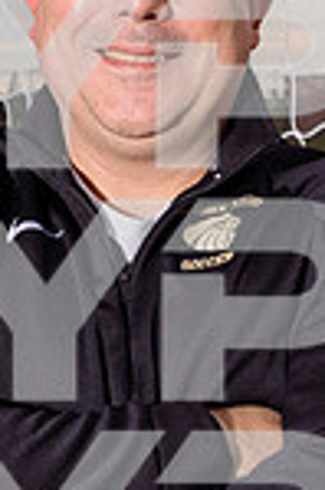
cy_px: 303
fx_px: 1439
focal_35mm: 106
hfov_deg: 12.9
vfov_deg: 19.3
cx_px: 125
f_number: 7.1
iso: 160
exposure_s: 1/250
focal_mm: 35
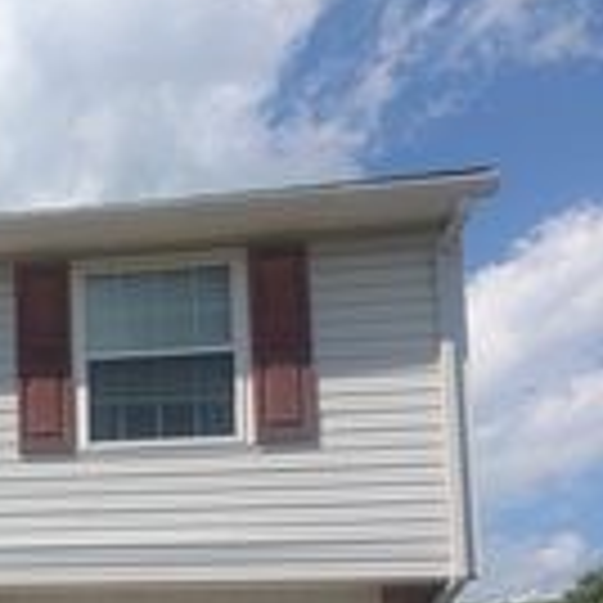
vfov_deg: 28.9
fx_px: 1045
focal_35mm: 53
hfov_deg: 23.7
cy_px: 675
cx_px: -356
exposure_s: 1/2247
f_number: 2.2
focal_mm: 2.35
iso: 50
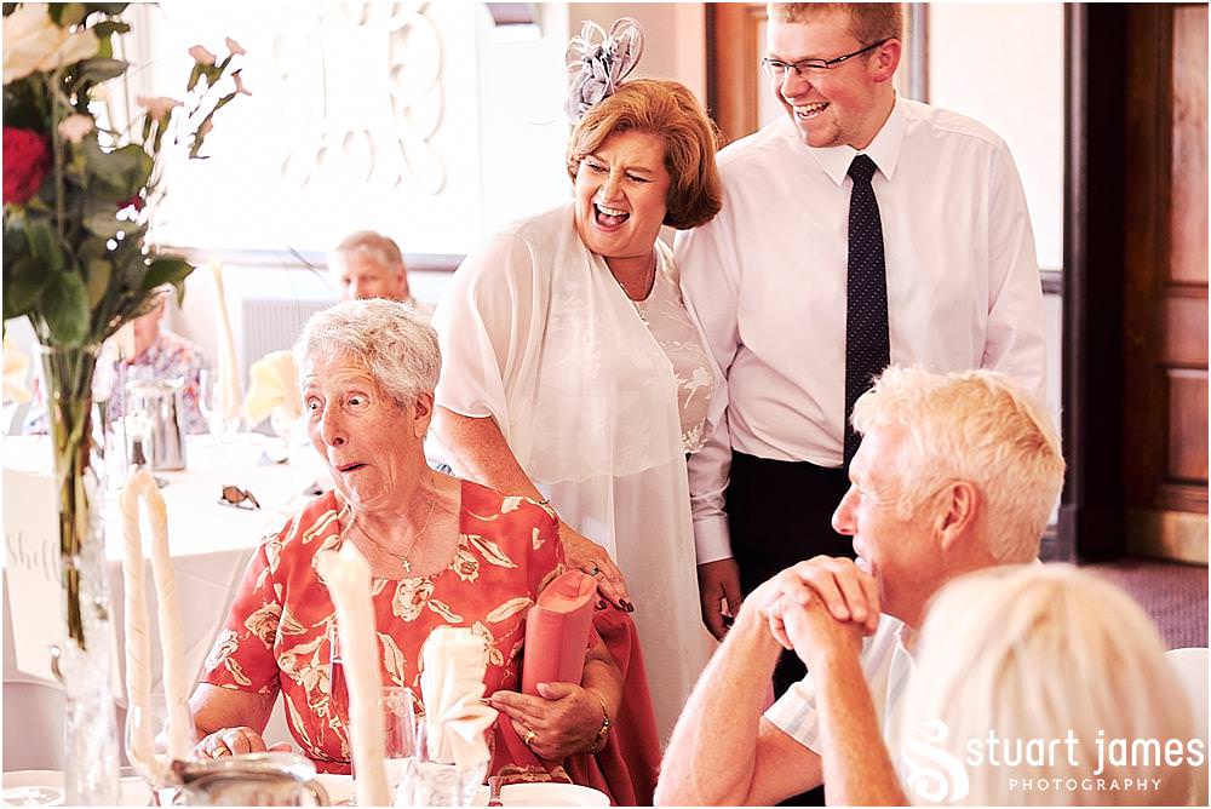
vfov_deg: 18.2
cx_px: 606
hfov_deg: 27.0
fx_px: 2524
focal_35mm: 75
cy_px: 404
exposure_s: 1/125
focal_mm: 50
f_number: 2.5
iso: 1000
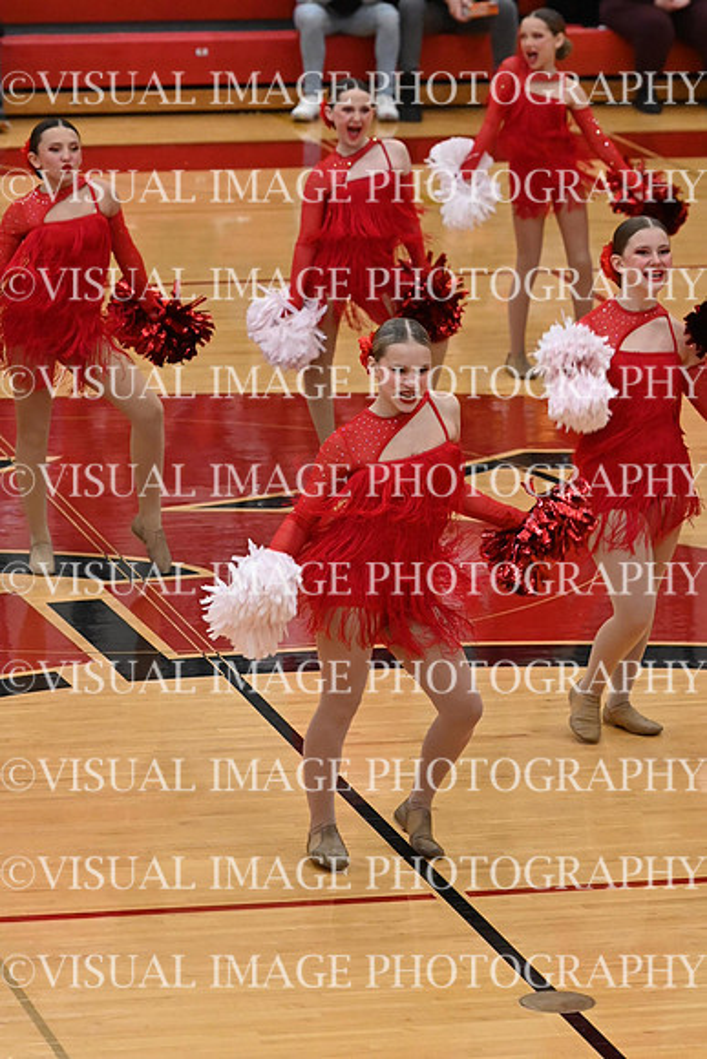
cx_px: 354
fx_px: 5299
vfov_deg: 11.4
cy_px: 530
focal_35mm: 180
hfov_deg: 7.6
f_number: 4
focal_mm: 120
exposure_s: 1/400
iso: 6400
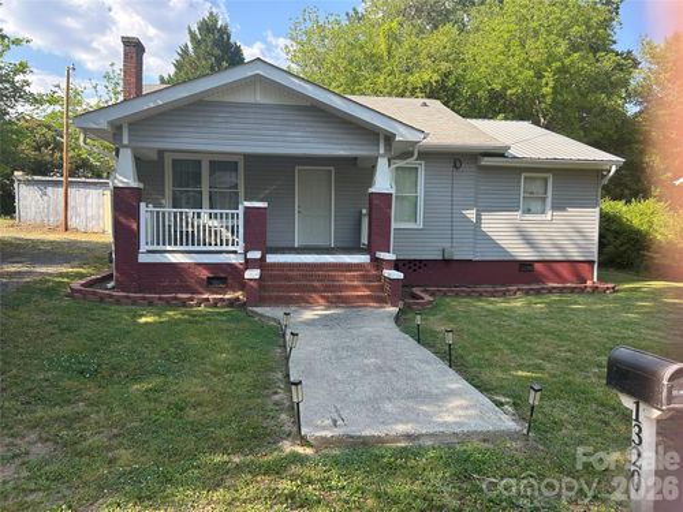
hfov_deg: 67.3
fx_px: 513
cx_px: 342
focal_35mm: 26
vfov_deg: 53.1
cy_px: 256
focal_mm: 5.7
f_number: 1.5
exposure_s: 1/846
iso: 50
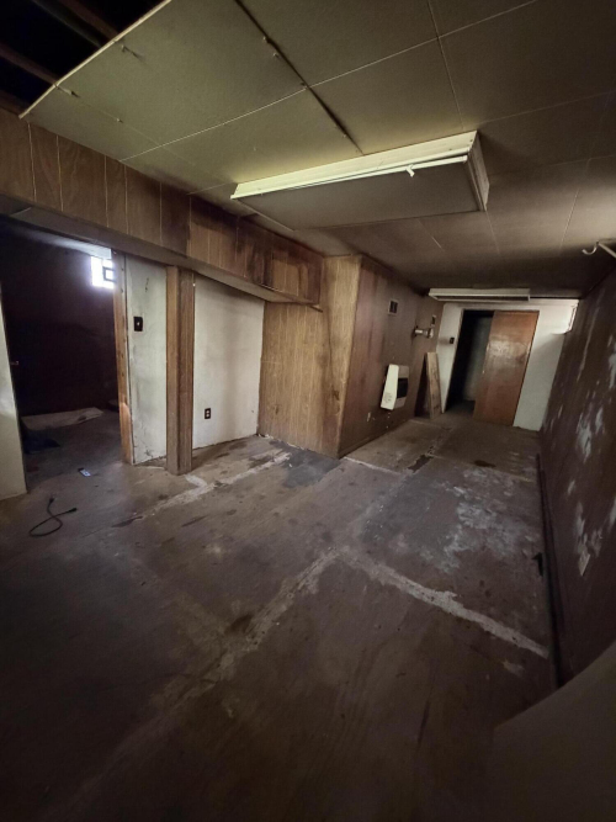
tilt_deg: -13.2
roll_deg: -5.6
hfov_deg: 85.7
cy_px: 411
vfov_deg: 102.1
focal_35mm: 14
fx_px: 332
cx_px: 308
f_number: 2.2
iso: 2500
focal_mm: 2.22
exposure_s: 1/30
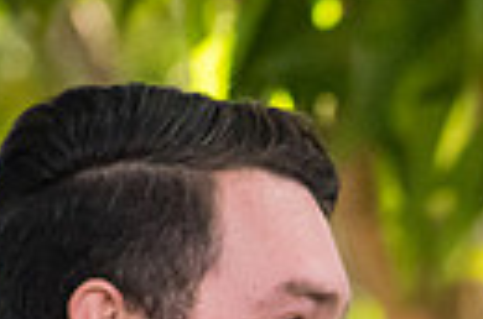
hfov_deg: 1.2
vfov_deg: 0.8
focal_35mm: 1763
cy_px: 603
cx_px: 731
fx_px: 23596
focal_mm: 260
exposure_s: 1/500
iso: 2800
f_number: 6
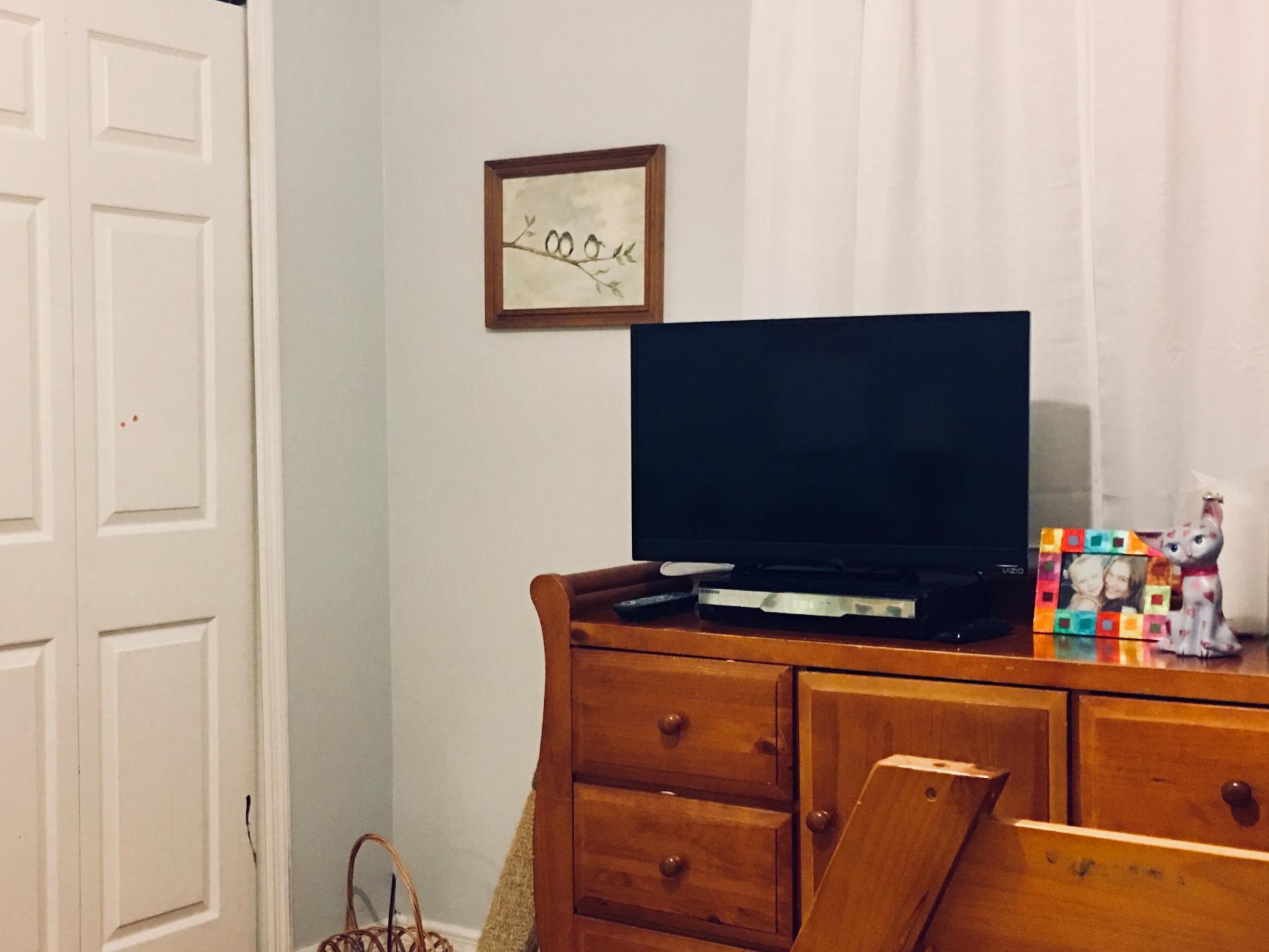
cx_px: 470
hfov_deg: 40.9
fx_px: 1686
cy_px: 507
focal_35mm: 46
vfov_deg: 31.5
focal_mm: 4.15
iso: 50
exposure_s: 1/4
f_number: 2.2
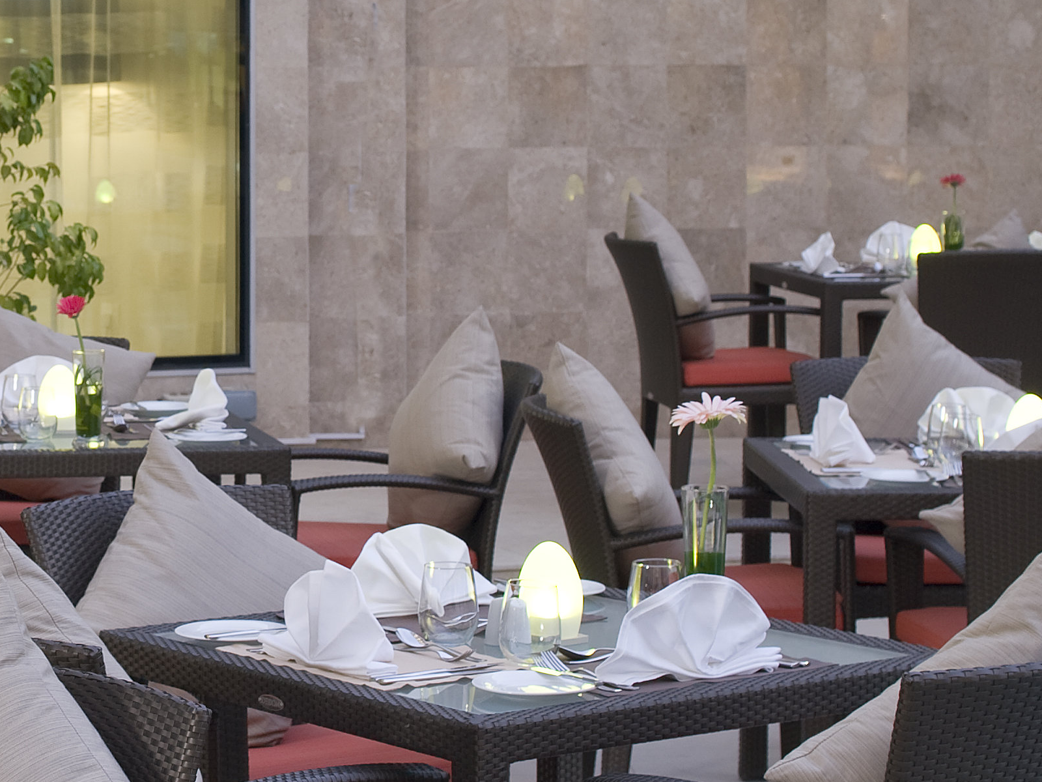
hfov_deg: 16.8
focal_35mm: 115
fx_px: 3462
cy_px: 440
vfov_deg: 12.9
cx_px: 55
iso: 200
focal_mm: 45
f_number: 8
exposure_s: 1
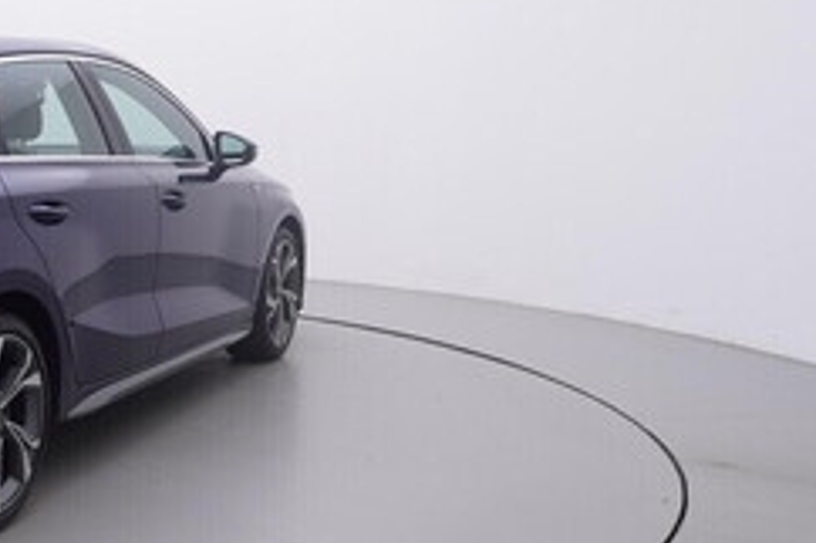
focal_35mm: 51
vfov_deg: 26.4
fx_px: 1158
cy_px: 298
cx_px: -89
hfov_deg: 33.6
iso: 200
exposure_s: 1/80
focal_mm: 15
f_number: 5
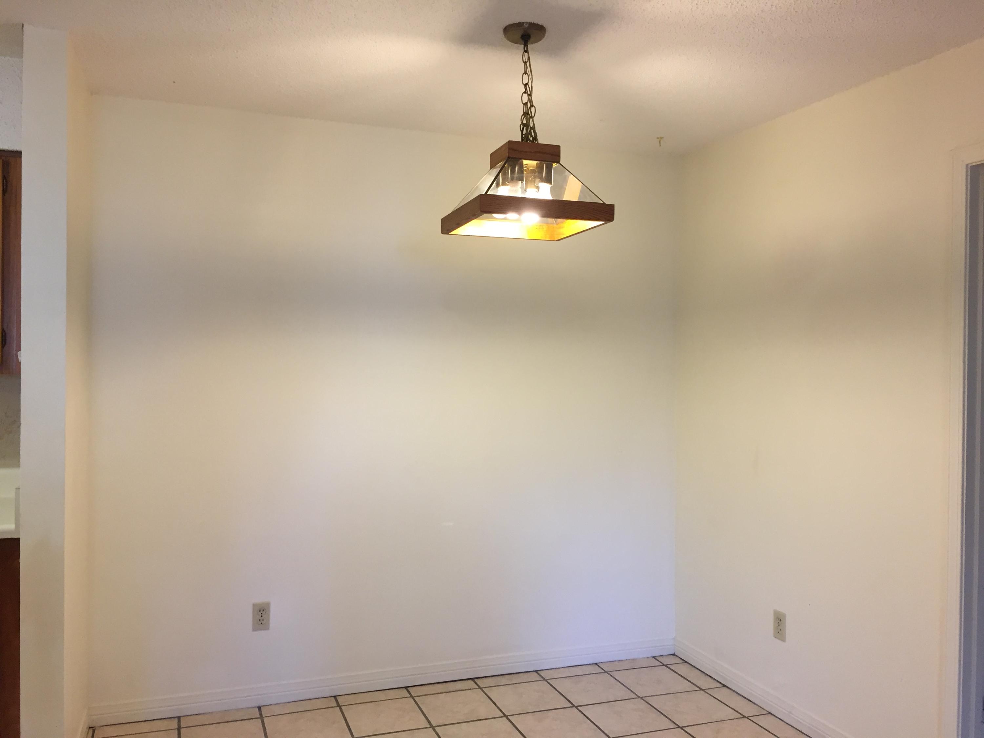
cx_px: 492
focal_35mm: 29
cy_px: 369
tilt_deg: -0.8
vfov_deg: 48.2
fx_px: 824
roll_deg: -1.5
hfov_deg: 61.7
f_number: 2.2
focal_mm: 4.15
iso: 80
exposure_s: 1/30
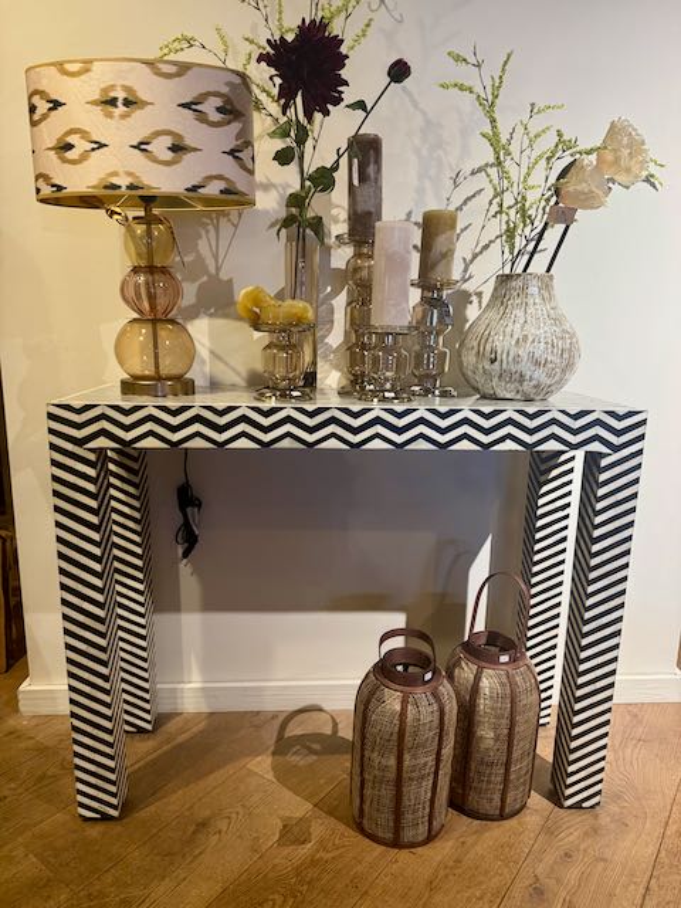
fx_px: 630
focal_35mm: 24
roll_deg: -0.8
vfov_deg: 71.6
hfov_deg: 56.8
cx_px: 340
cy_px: 454
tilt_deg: -11.7
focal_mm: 6.76
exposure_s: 1/50
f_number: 1.78
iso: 250
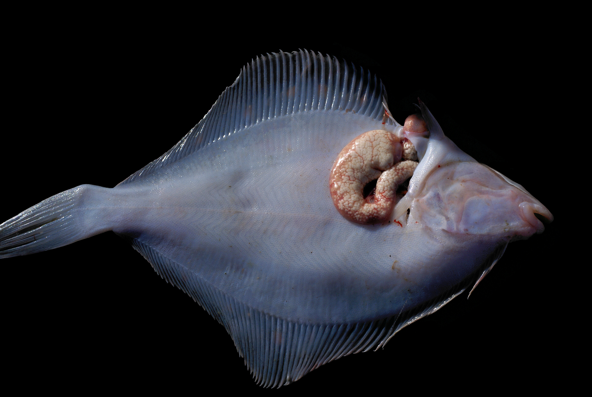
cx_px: 296
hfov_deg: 27.0
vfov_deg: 18.2
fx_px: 1235
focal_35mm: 75
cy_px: 198
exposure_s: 1/500
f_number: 13
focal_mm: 50
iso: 100
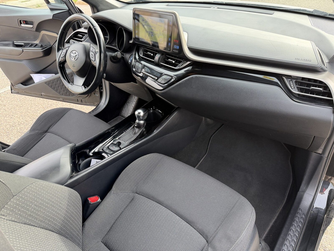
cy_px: 126
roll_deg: +6.4
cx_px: 167
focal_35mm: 24
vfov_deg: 56.8
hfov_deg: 71.6
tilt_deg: -36.4
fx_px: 232
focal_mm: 6.76
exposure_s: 1/203
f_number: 1.78
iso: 125
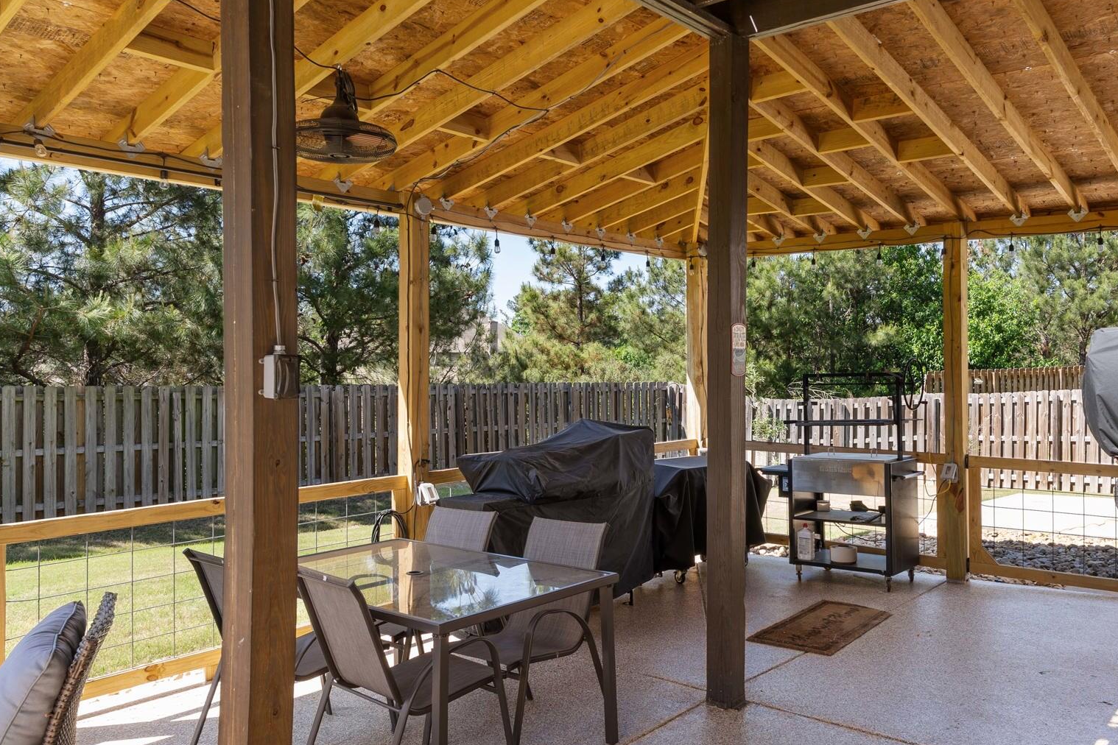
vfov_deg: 46.3
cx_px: 655
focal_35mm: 28
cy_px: 419
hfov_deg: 65.0
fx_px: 869
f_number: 8
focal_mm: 17
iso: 50
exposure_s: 1/6
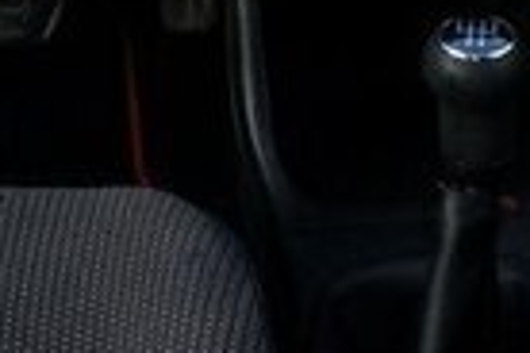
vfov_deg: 9.1
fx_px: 2120
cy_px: -271
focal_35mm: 144
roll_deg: +3.3
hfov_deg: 14.3
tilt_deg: -26.0
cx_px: 273
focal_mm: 4.15
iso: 64
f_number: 2.2
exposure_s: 1/100
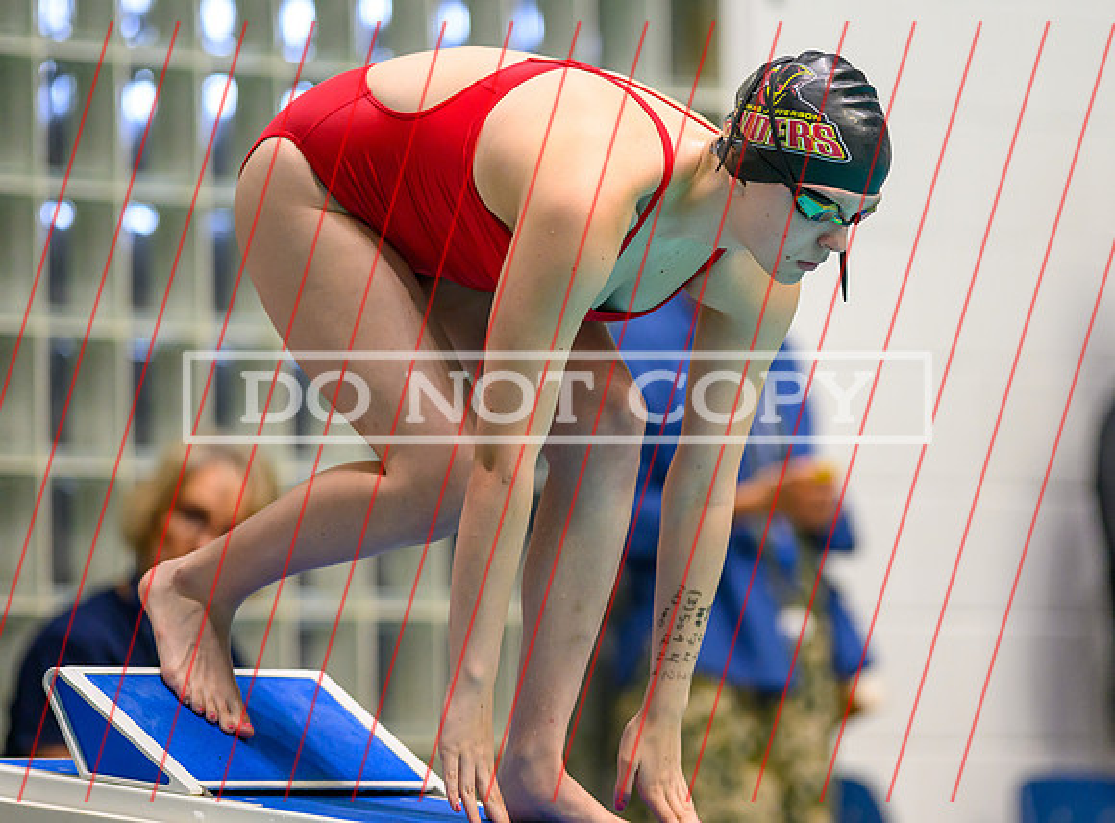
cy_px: 358
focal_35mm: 384
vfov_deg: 3.8
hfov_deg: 5.2
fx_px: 12293
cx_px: 665
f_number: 2.8
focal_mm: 300
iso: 2500
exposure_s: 1/1000
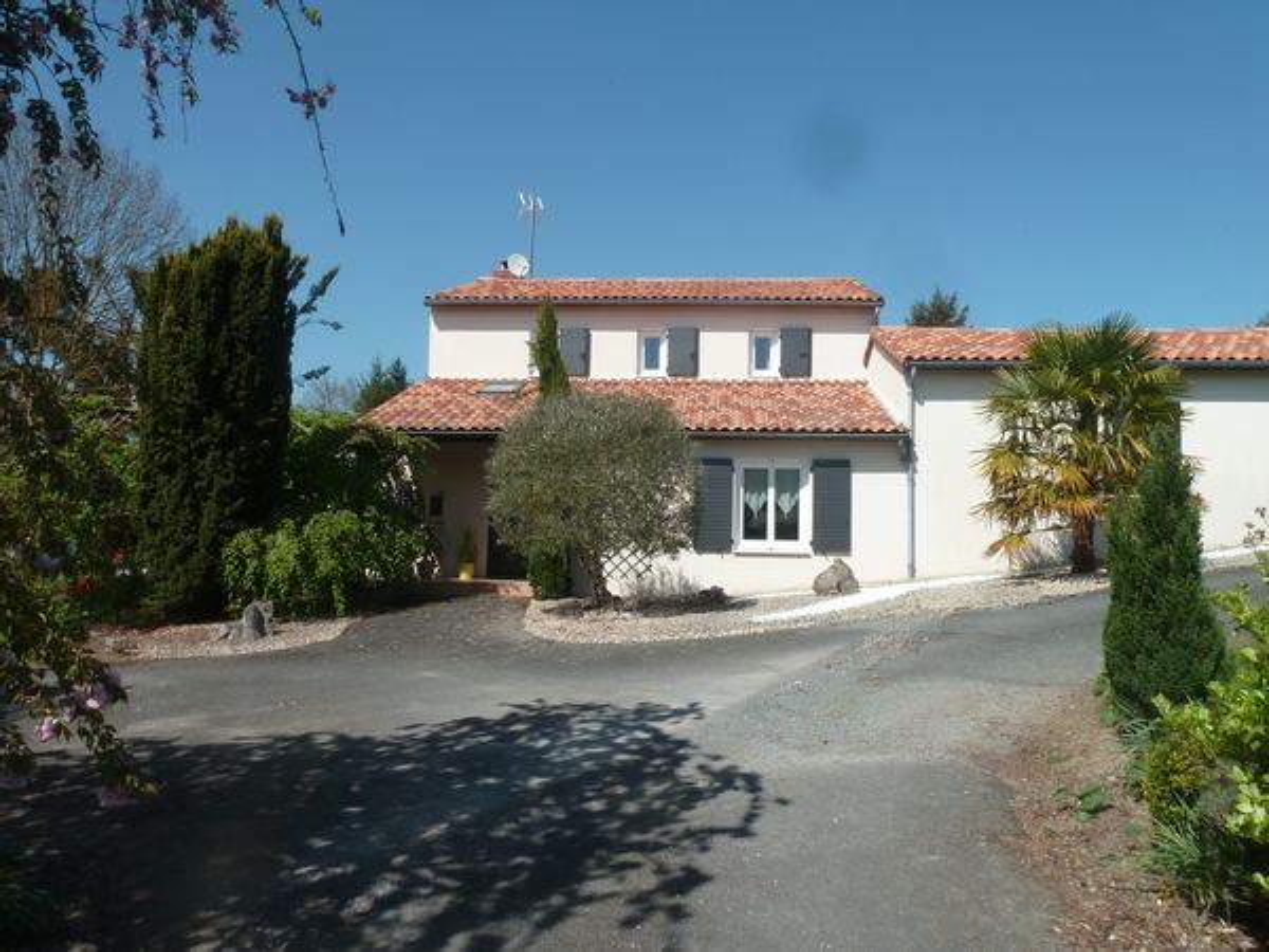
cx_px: 634
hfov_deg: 69.4
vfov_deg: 54.9
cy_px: 476
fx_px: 916
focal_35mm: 25
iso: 80
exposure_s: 1/400
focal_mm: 4.1
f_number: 5
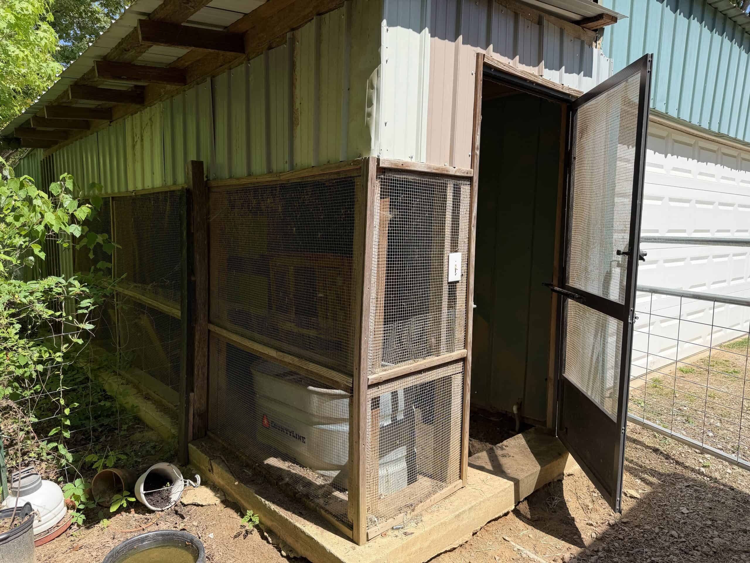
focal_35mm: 24
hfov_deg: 71.6
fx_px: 520
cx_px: 375
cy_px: 282
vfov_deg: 56.8
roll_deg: +0.2
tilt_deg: -3.6
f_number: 1.78
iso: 80
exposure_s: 1/1727
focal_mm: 6.76
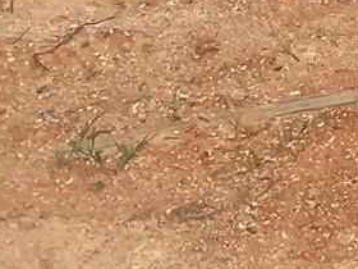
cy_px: -712
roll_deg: -0.1
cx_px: 1302
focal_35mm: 190
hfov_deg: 7.9
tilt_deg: +0.9
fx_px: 1965
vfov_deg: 6.6
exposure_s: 1/5051
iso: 32
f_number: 1.6
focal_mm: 4.2
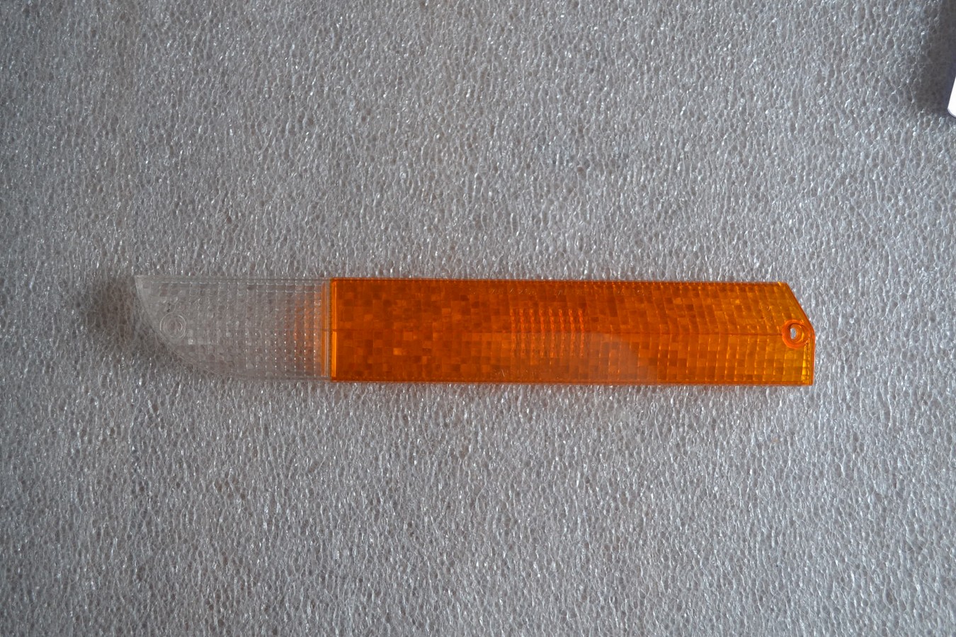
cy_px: 318
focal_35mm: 36
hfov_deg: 53.1
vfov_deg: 36.9
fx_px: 956
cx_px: 478
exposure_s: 1/60
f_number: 4
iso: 640
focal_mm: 24
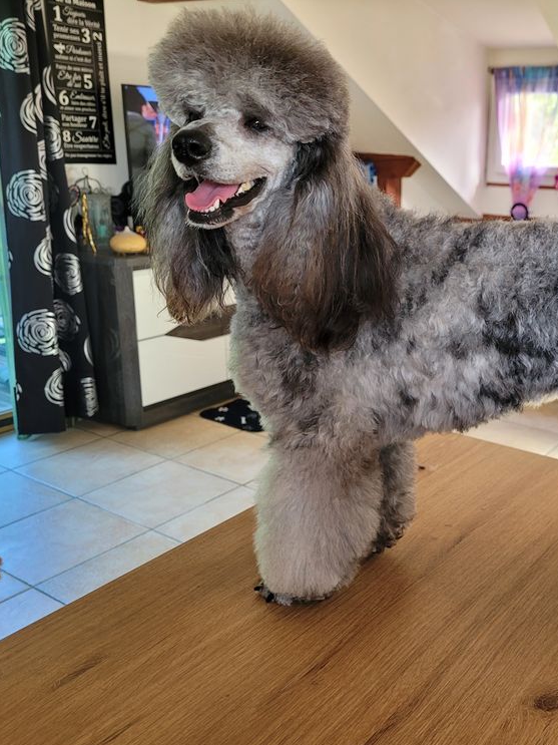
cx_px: 433
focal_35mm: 35
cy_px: 374
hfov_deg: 39.4
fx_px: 752
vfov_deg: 52.6
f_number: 1.8
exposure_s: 1/40
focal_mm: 5.4
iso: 160
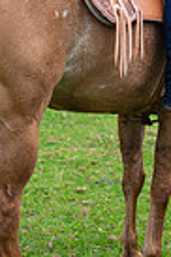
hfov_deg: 8.3
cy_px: -17
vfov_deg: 12.4
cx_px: 113
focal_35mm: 164
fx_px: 1171
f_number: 2.8
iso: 400
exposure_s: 1/800
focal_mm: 50
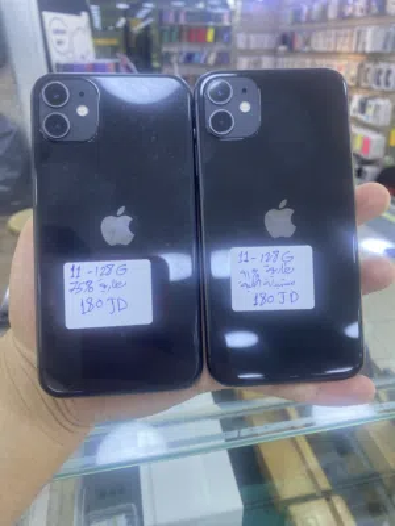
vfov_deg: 67.3
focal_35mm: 26
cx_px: 198
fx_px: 396
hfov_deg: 53.1
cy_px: 263
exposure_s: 1/141
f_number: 1.8
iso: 32
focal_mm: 4.25
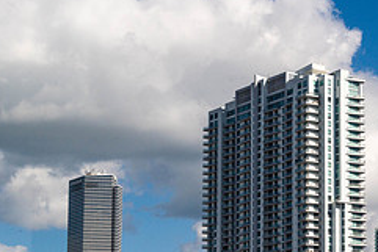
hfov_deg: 18.2
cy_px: 243
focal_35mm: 110
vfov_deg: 12.3
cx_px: 364
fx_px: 1156
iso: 360
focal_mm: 45
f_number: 10
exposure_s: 1/500
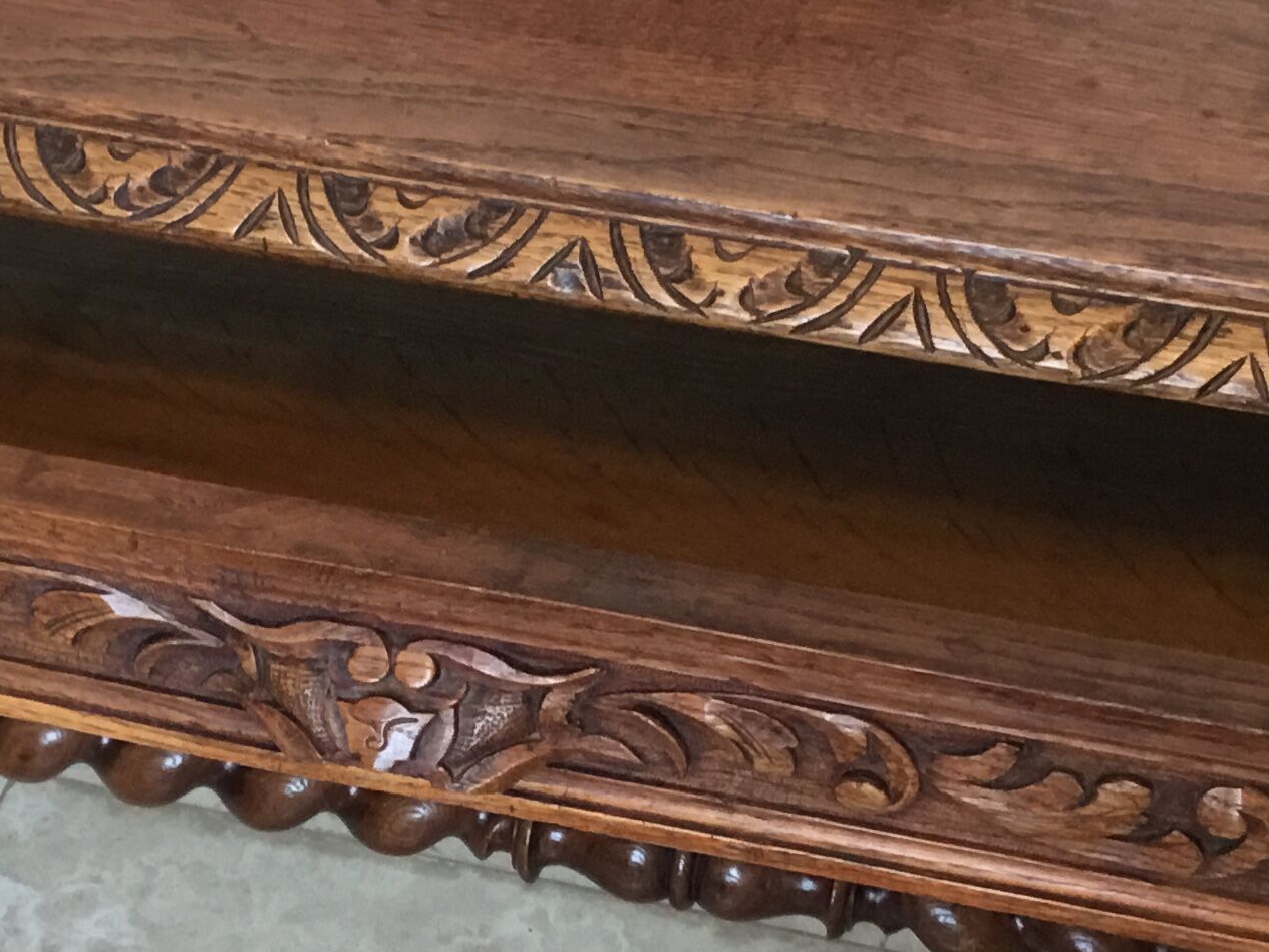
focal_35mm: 80
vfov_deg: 18.3
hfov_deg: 24.4
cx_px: 513
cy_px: 726
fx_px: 2933
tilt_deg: -47.7
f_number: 2.4
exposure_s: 1/33
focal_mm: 3.3
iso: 125
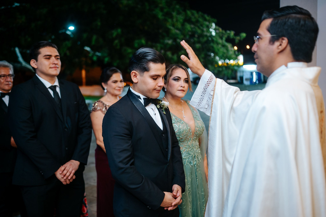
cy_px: 108
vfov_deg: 37.8
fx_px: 317
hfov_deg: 54.4
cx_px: 163
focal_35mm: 35
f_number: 1.8
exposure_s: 1/160
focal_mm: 35
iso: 800
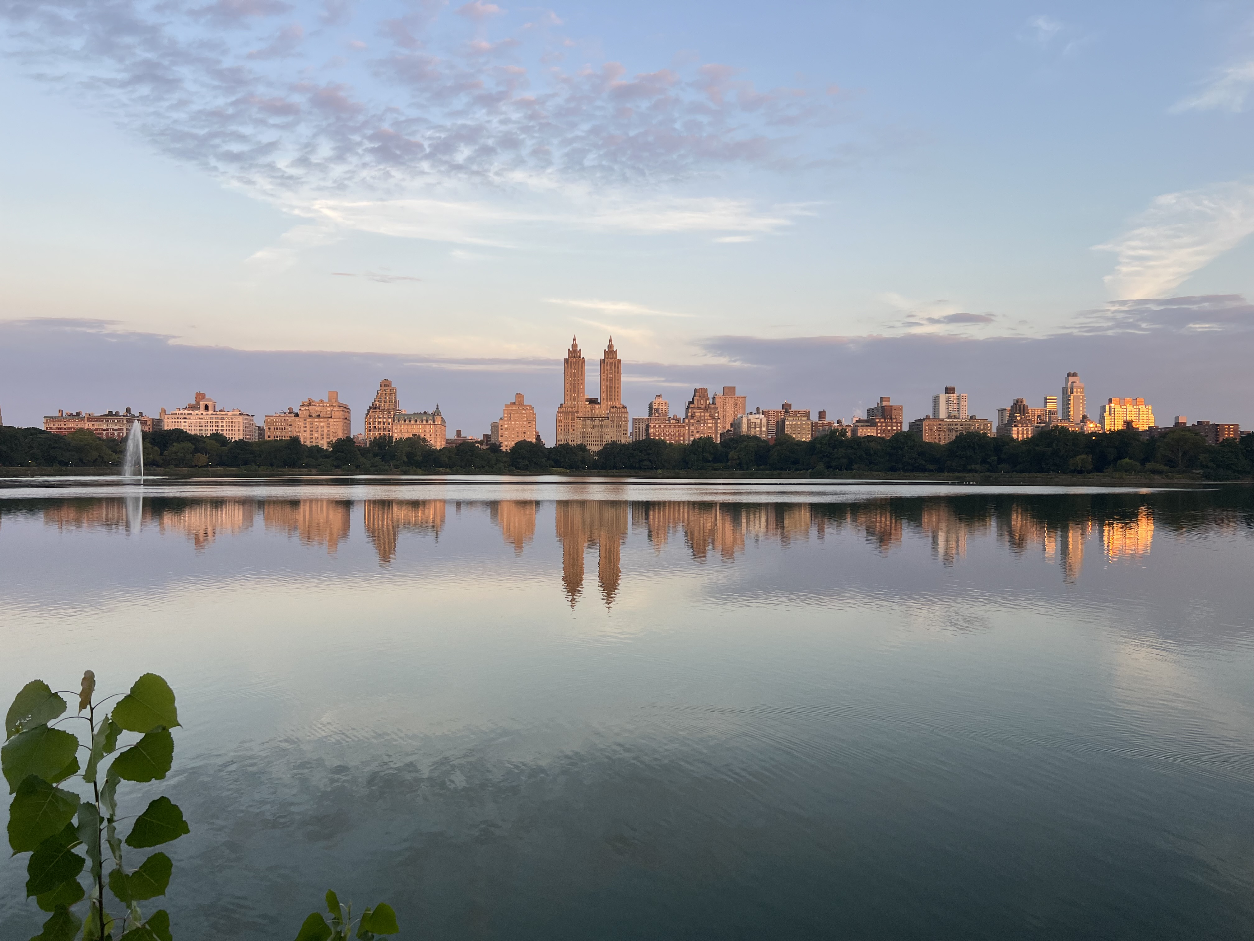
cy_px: 470
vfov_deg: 53.1
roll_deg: -0.2
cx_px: 627
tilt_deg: +0.3
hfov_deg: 67.3
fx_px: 942
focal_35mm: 26
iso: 50
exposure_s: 1/411
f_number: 1.5
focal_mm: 5.7
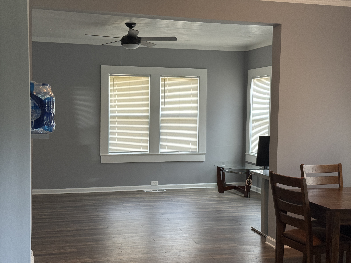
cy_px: 132
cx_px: 176
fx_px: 487
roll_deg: -0.3
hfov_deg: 39.7
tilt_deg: -2.1
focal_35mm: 48
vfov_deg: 30.3
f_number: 1.78
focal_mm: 6.76
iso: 80
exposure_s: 1/60
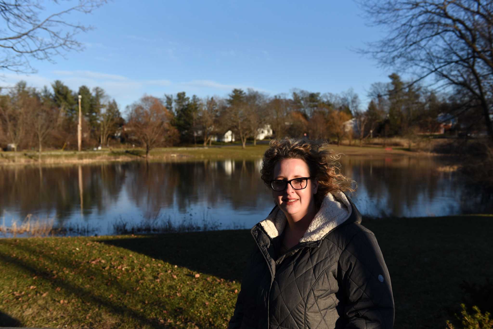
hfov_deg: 53.1
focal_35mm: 36
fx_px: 493
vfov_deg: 36.9
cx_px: 246
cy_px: 164
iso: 560
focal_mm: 36
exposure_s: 1/4000
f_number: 5
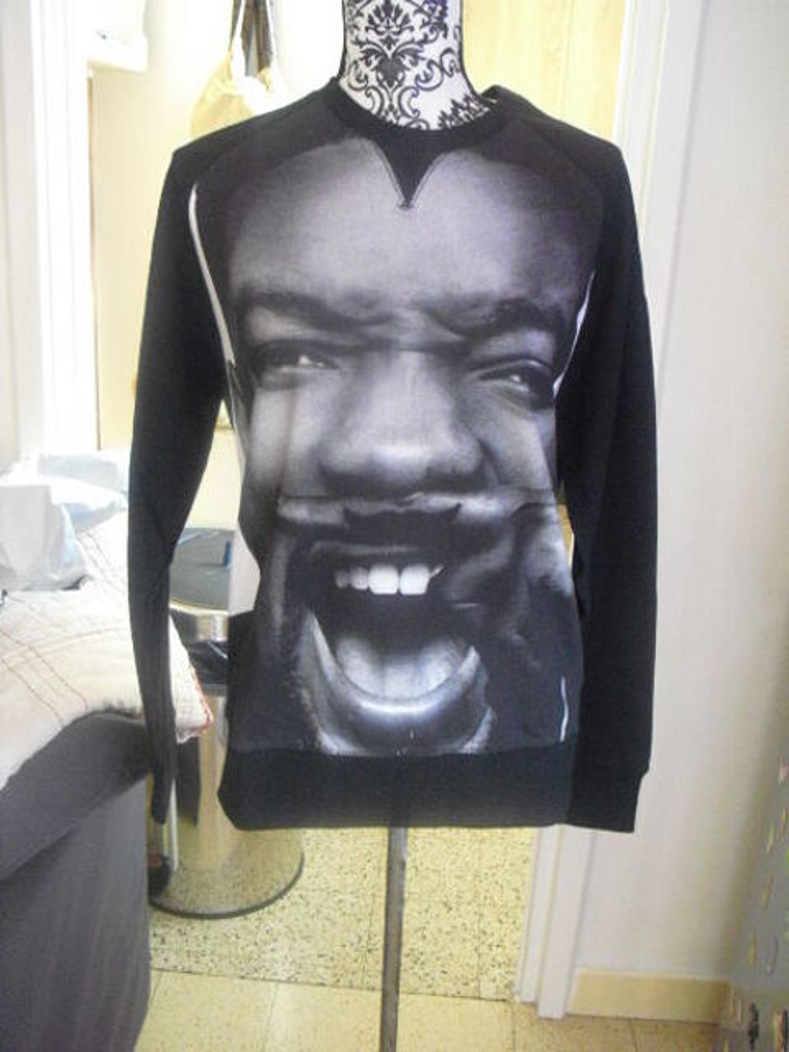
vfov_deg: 51.4
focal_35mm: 36
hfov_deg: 39.7
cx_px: 394
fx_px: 1094
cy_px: 526
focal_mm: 6.3
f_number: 3.1
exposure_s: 1/25
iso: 800
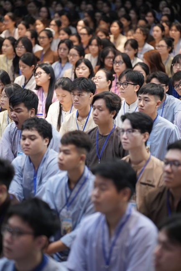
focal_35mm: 150
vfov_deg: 13.7
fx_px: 1132
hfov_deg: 9.1
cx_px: 90
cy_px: 136
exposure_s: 1/160
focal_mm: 150
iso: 3200
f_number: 2.8
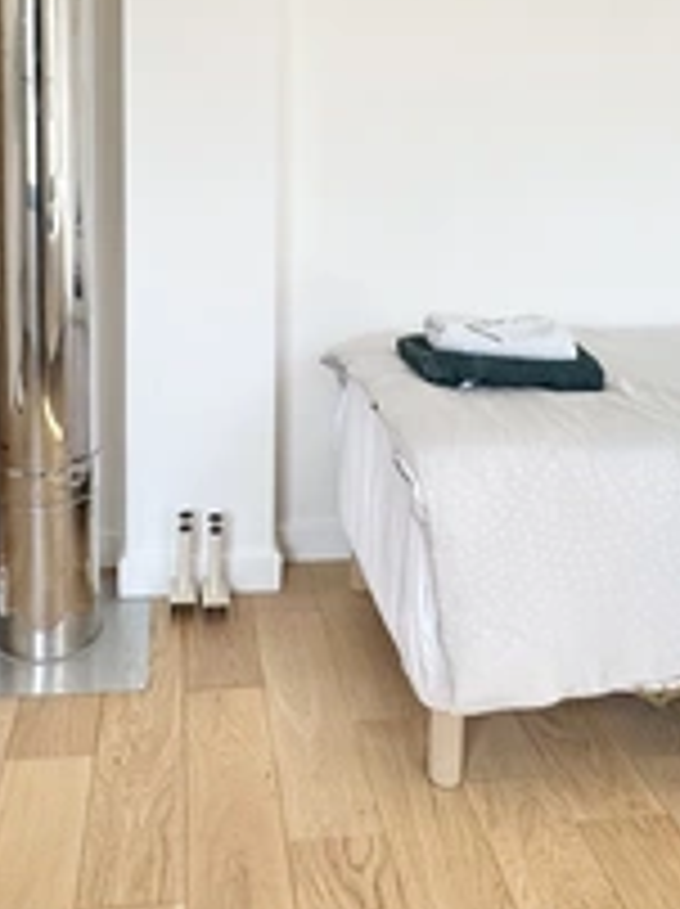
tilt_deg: -3.3
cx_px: 286
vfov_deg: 47.4
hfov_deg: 38.5
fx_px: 971
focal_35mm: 37
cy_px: 180
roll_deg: +0.3
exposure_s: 1/187
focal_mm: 2.22
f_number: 2.2
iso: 40
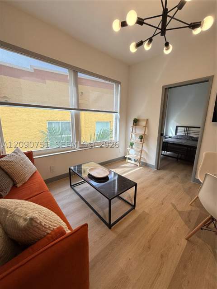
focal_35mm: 14
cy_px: 144
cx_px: 108
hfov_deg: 85.7
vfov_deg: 102.1
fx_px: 117
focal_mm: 2.22
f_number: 2.2
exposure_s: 1/120
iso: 80
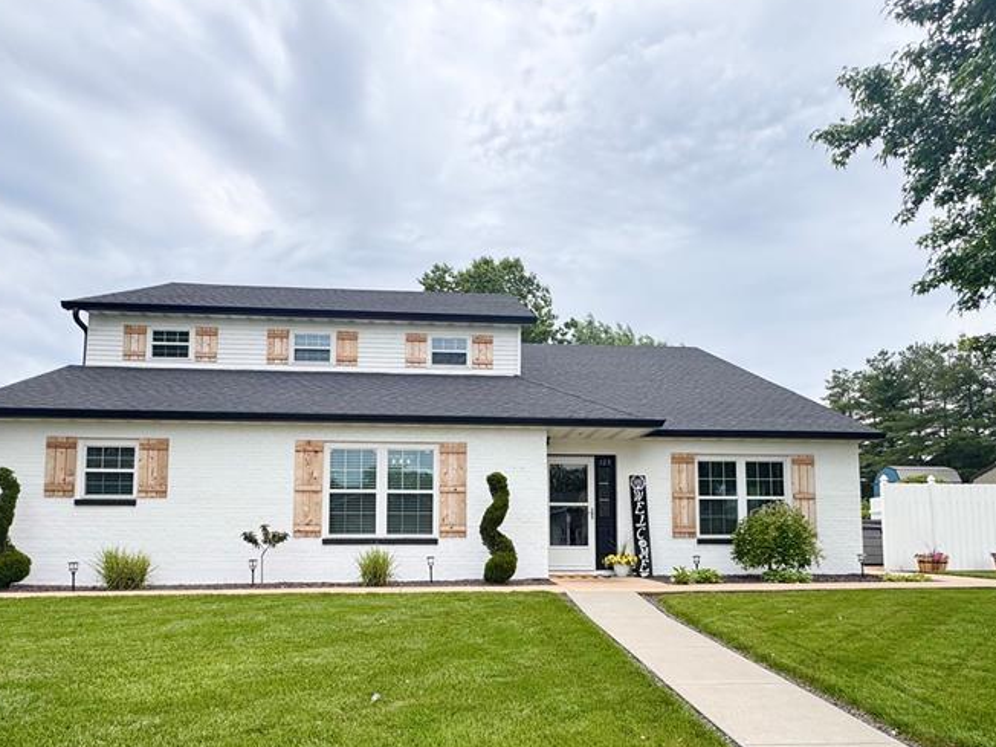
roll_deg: +0.0
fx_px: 633
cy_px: 492
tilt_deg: +4.2
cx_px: 493
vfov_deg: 59.8
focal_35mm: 22
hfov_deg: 76.4
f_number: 2.2
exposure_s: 1/1748
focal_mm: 2.22
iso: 50
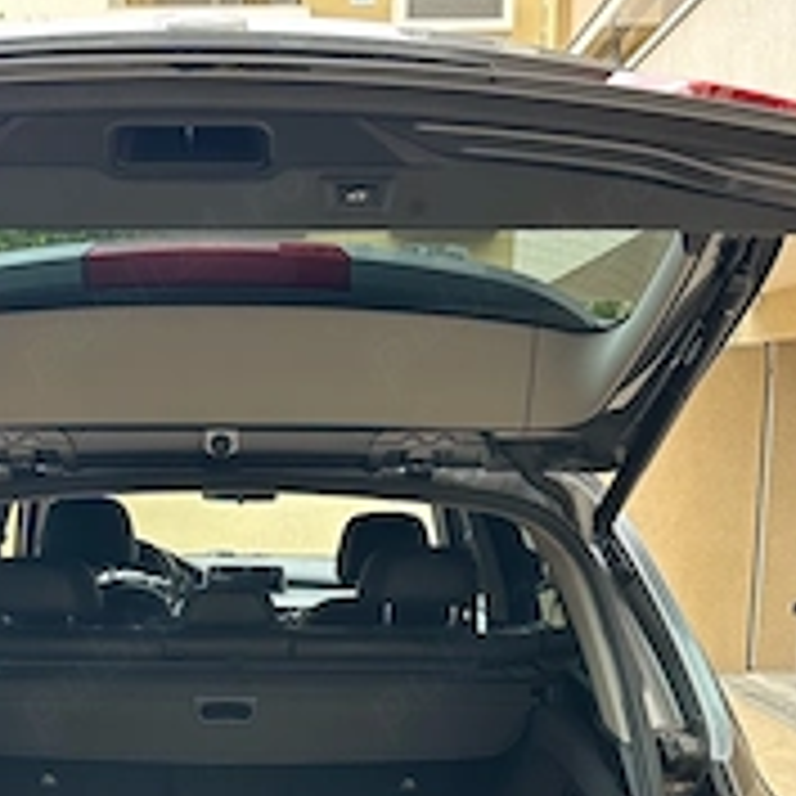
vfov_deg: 33.9
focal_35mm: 48
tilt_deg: -10.6
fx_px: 1249
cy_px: 675
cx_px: 252
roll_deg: -0.8
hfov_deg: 34.9
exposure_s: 1/121
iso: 125
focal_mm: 6.86
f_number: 1.78
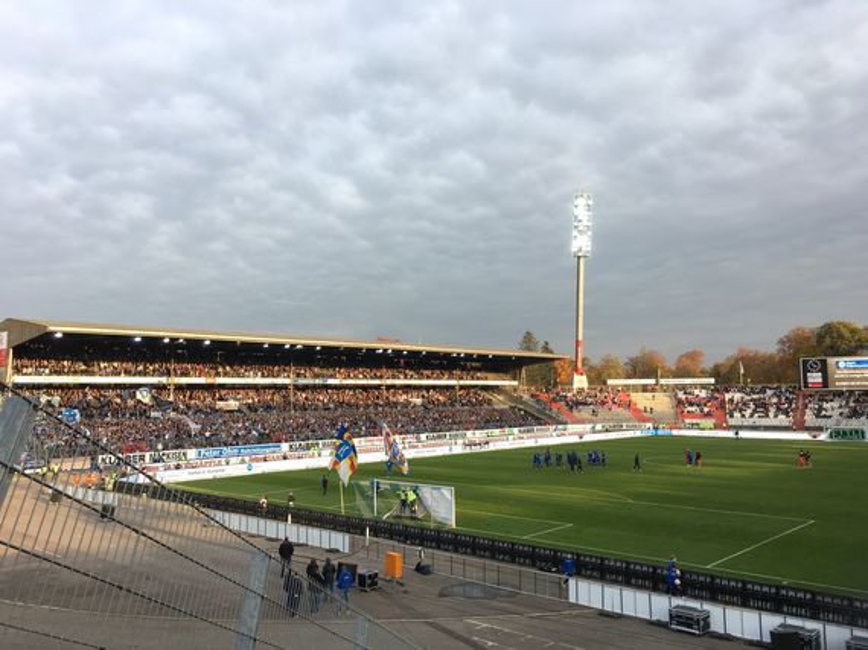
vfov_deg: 48.2
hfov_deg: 61.7
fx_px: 727
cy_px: 325
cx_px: 434
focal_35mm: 29
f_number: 2.2
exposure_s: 1/202
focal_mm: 4.15
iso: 25
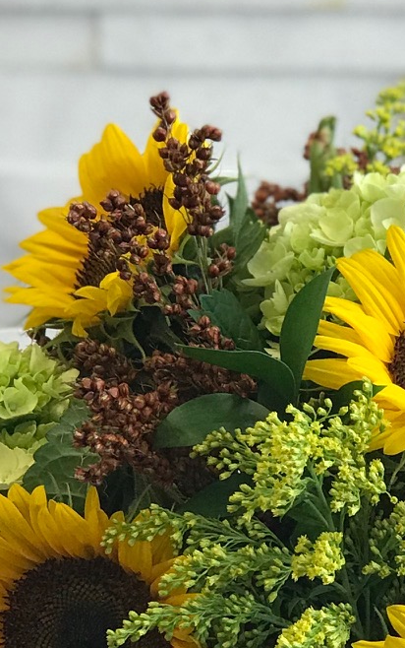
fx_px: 3263
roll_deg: +0.1
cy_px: 459
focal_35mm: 185
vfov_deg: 11.3
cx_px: 413
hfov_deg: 7.1
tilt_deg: -10.0
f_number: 2.8
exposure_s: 1/60
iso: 40
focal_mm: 6.6
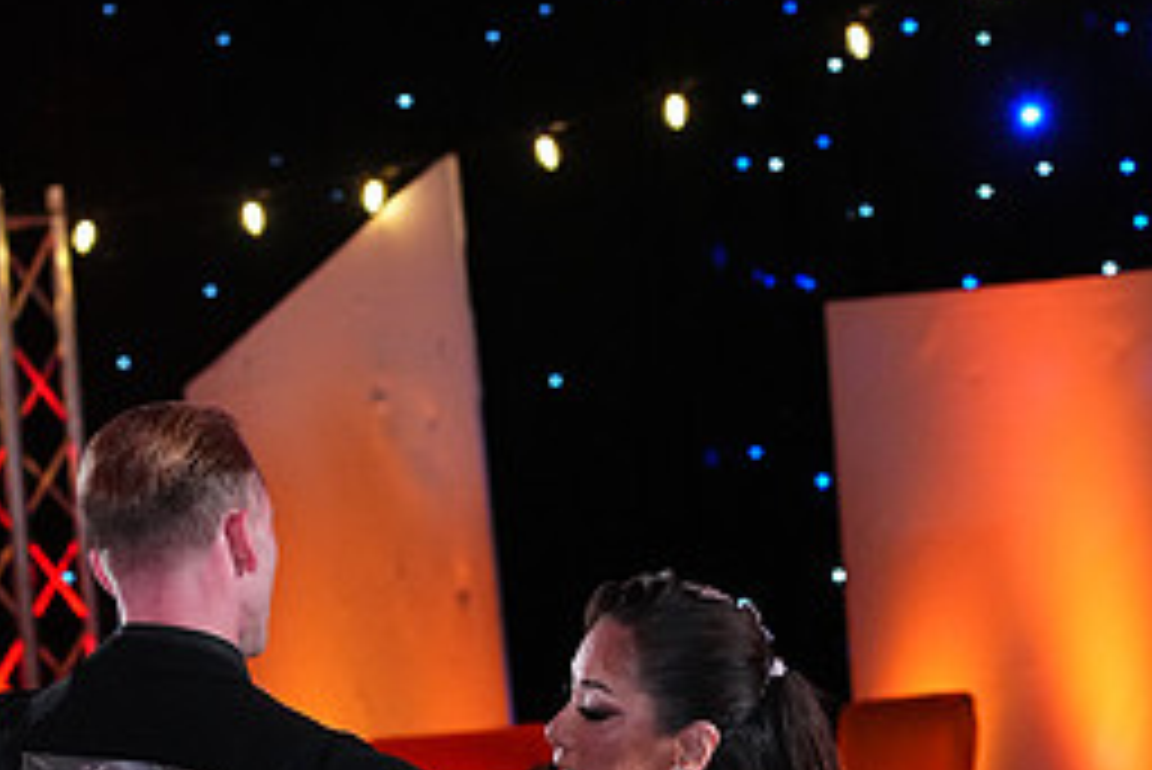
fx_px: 7620
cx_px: 529
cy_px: 1094
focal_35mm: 238
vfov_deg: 5.7
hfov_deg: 8.6
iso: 5000
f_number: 5
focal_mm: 105
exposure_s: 1/400
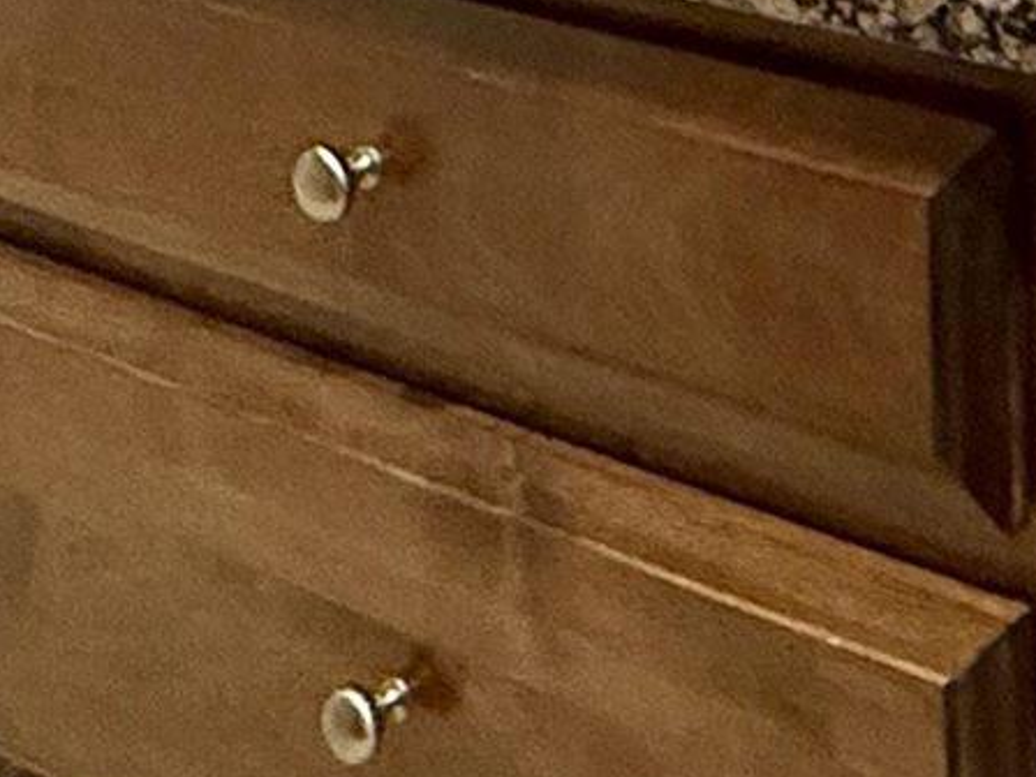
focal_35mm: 96
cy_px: -900
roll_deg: +1.5
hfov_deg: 17.6
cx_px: 1700
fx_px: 2873
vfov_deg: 12.9
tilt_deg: -1.8
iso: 200
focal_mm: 2.22
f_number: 2.2
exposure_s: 1/60
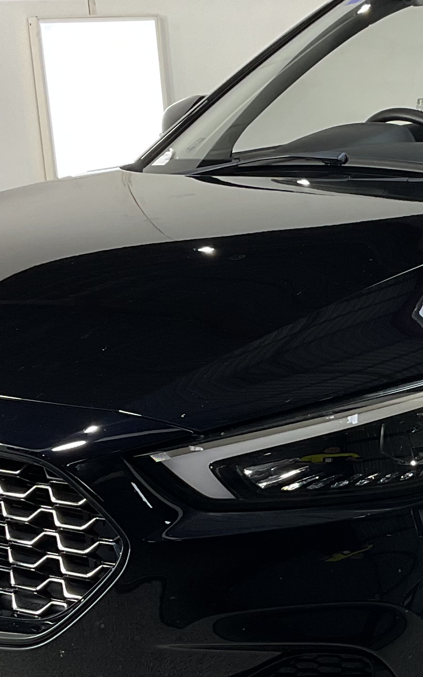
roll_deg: +1.0
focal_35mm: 86
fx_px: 1586
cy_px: 451
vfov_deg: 24.0
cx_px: 474
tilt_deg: -15.1
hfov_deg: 14.8
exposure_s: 1/120
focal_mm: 3
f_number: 1.8
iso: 40
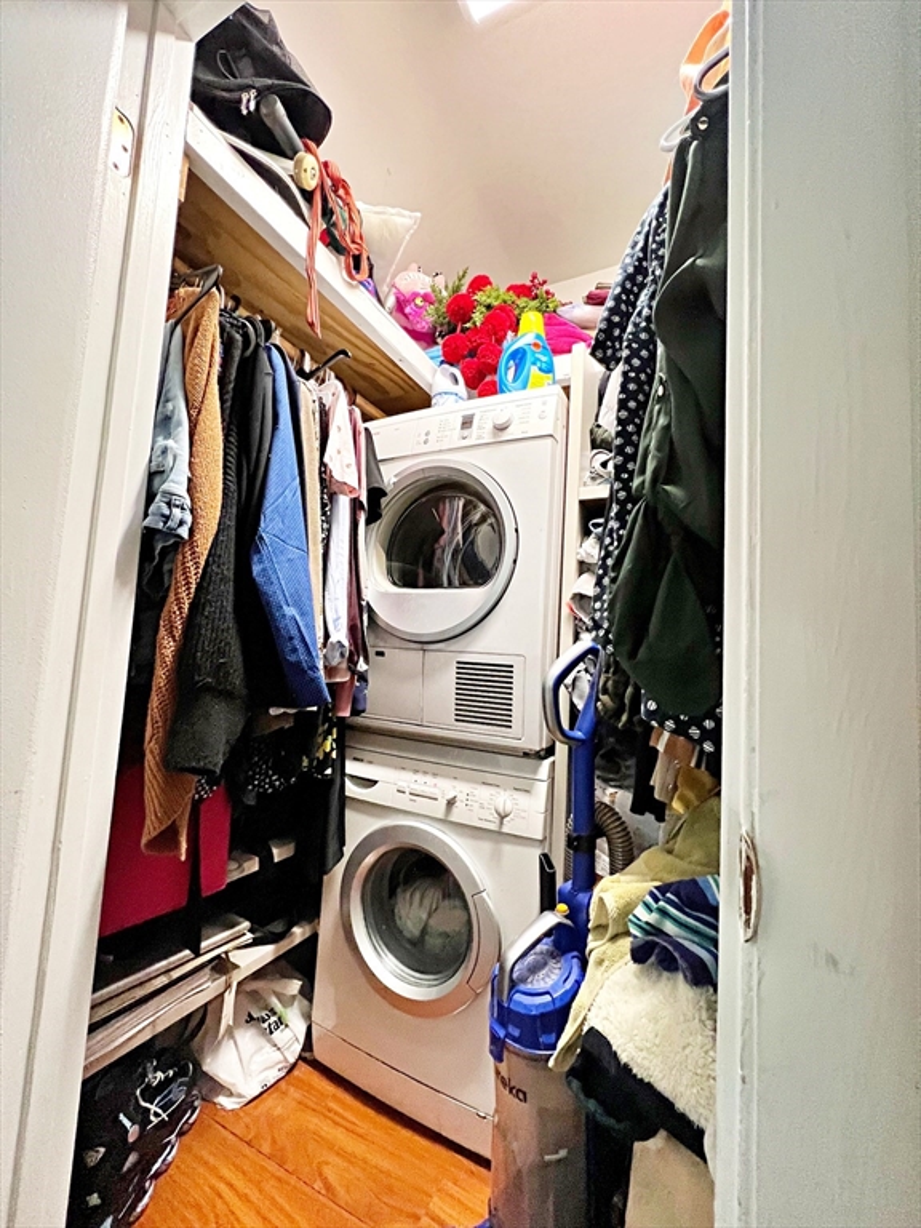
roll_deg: -2.9
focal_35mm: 13
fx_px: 461
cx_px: 460
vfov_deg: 106.2
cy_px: 614
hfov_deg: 89.9
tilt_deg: +5.3
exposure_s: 1/60
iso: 400
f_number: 1.8
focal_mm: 1.57
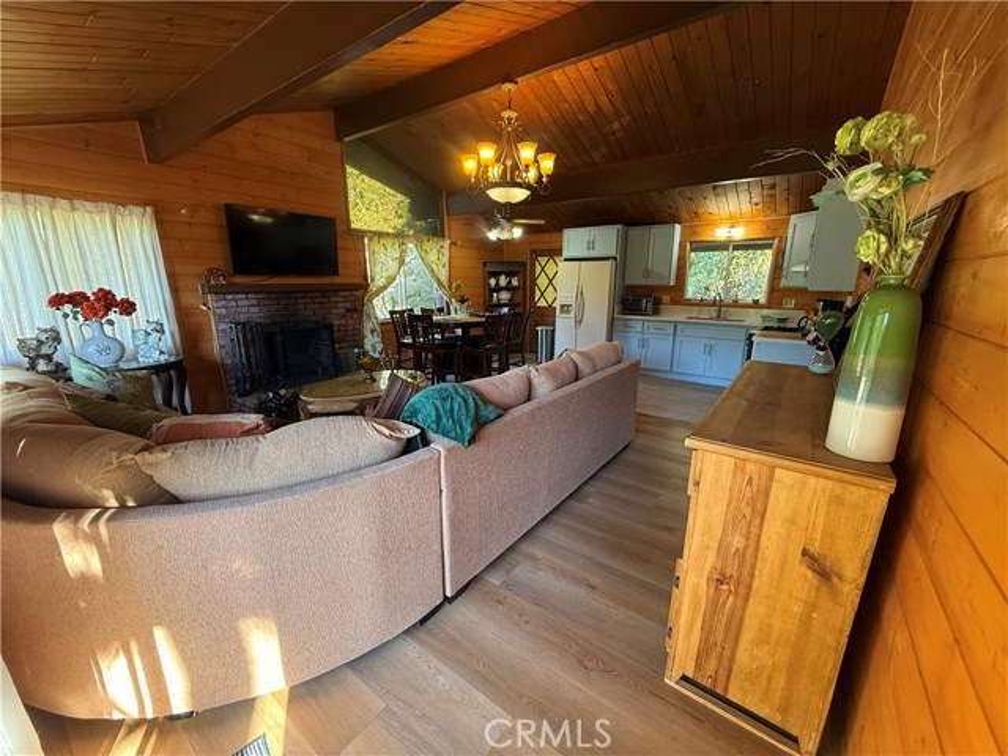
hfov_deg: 102.1
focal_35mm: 14
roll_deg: +0.1
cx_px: 504
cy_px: 378
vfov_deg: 85.7
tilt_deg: -12.9
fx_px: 408
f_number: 2.2
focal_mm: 2.22
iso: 320
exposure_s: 1/60
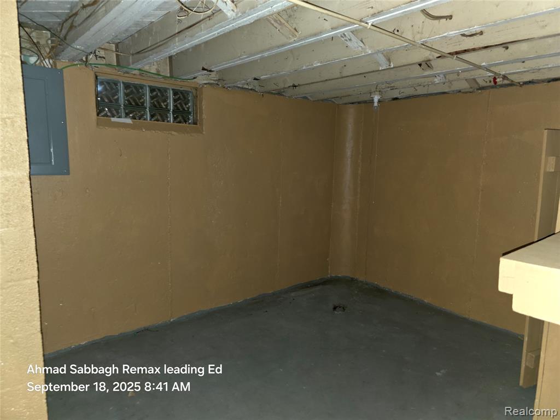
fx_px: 372
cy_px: 210
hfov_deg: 73.9
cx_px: 280
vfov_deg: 58.9
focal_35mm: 23
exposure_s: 1/12
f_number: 1.7
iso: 320
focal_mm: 6.3
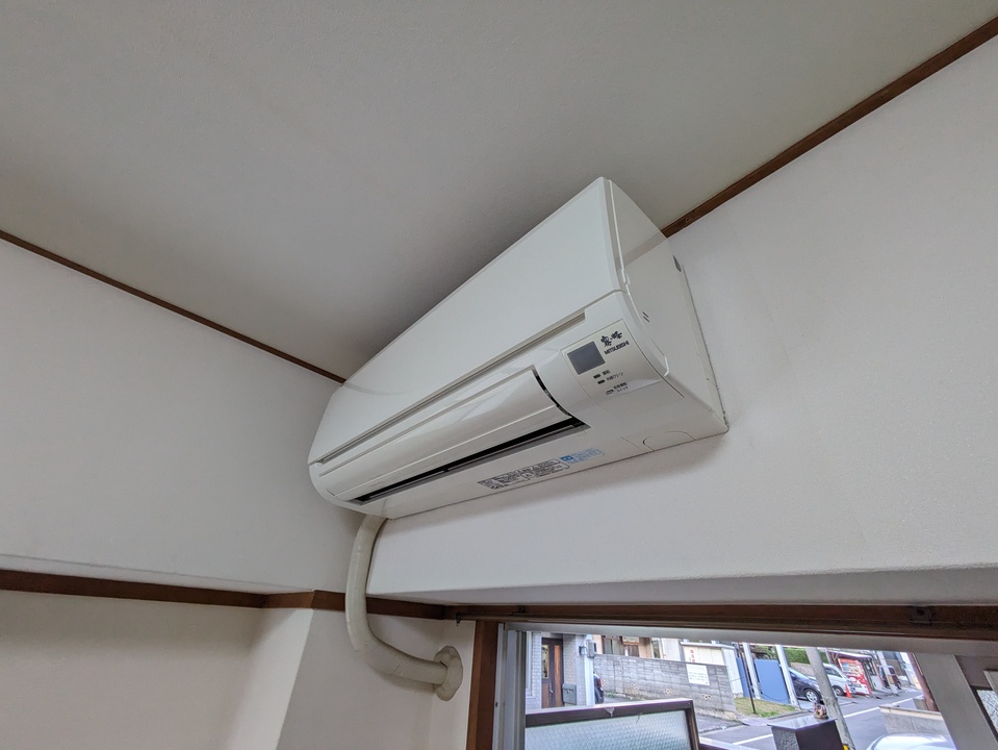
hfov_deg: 102.0
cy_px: 375
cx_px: 499
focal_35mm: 14
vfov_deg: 85.7
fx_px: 404
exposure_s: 1/120
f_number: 2.2
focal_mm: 1.83
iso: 80
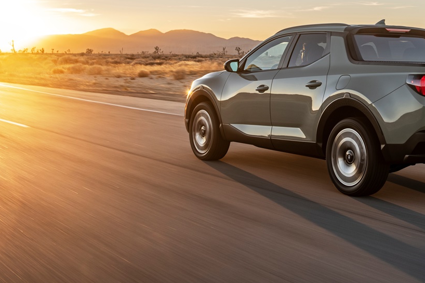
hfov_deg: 30.1
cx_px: 310
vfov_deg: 20.2
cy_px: 31
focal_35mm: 66
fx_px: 779
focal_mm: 36
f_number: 5.6
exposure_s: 1/40
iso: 64
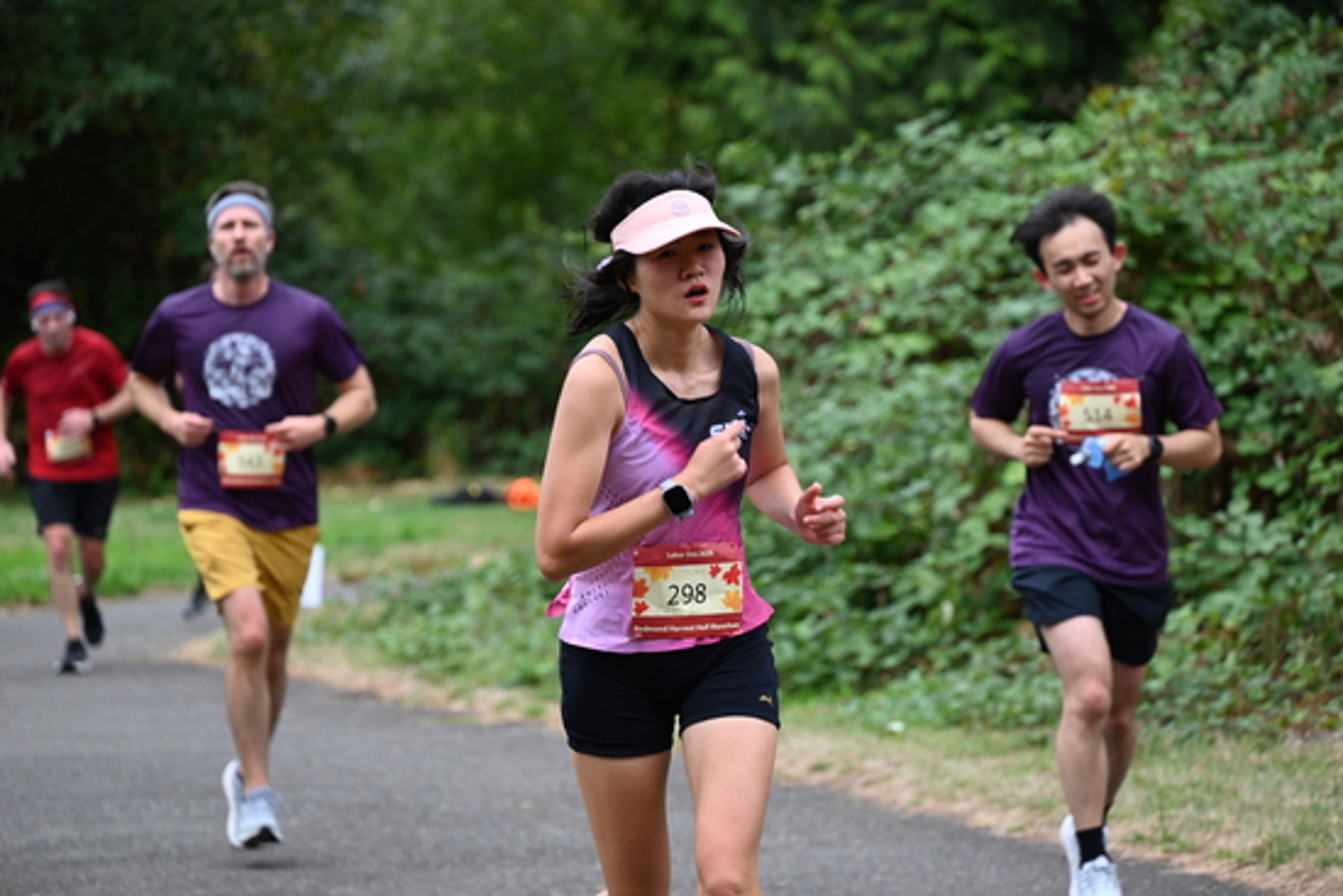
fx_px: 7463
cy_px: 448
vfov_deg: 6.9
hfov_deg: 10.3
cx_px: 672
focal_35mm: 200
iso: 400
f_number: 6.3
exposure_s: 1/320
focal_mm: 200
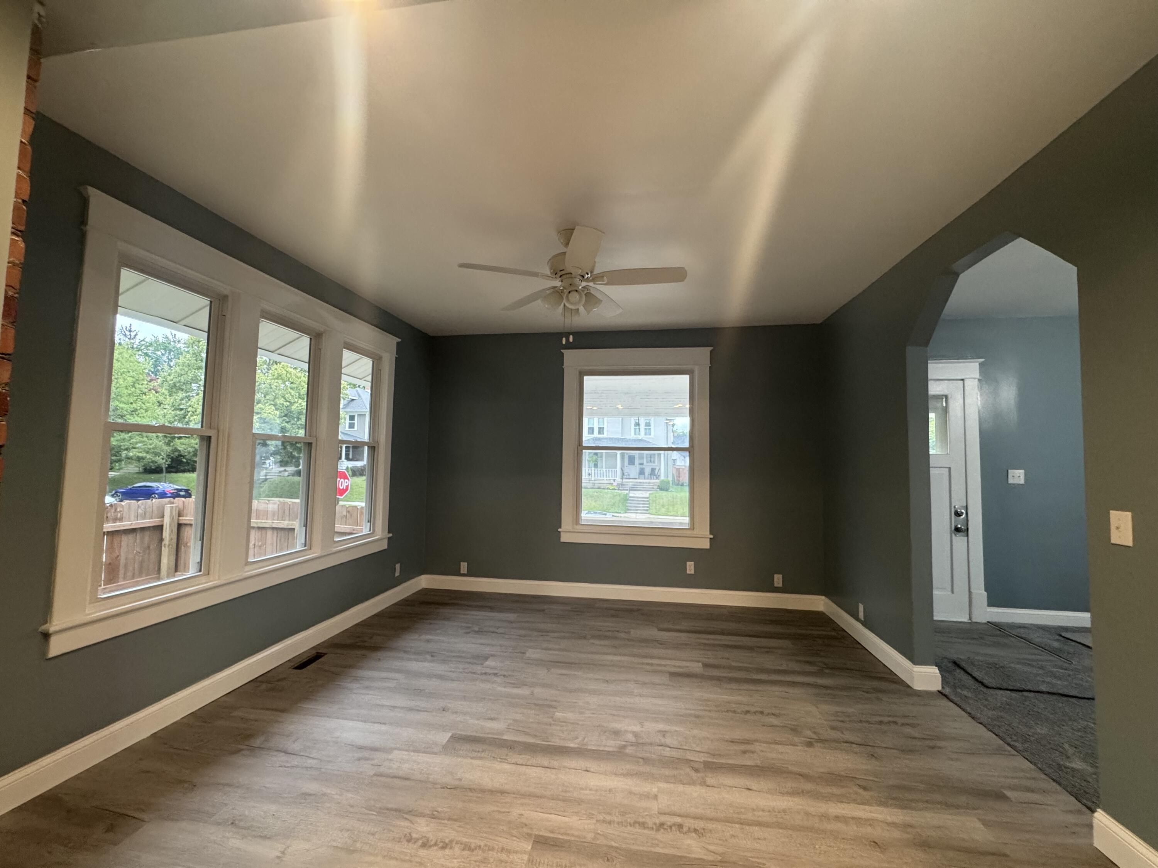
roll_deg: -0.8
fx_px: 468
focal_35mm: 14
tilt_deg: +3.7
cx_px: 579
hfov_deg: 102.1
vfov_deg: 85.7
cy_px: 434
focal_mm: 2.22
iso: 320
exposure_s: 1/60
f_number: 2.2
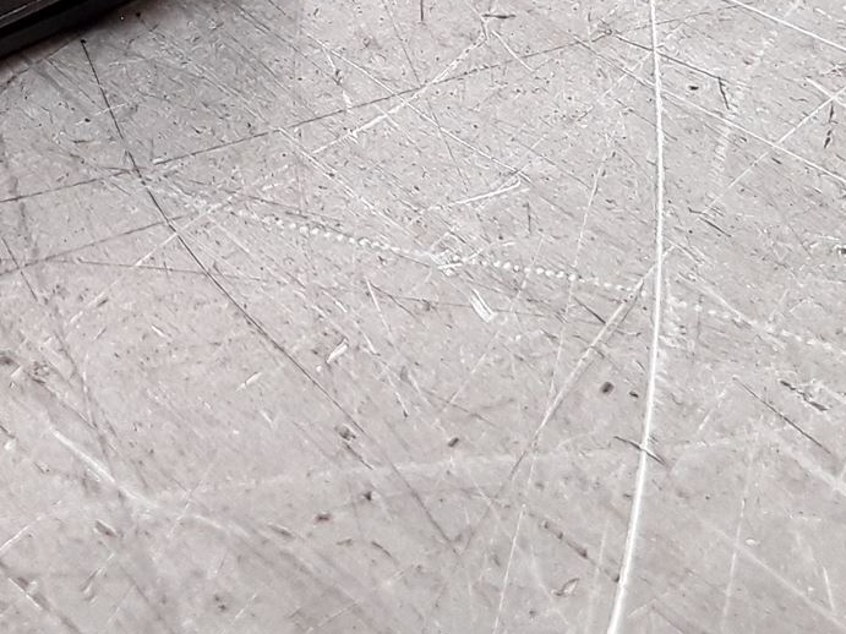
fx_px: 2028
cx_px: -137
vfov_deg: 16.9
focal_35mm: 83
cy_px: -166
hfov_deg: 22.0
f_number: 1.9
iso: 50
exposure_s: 1/50
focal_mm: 2.91
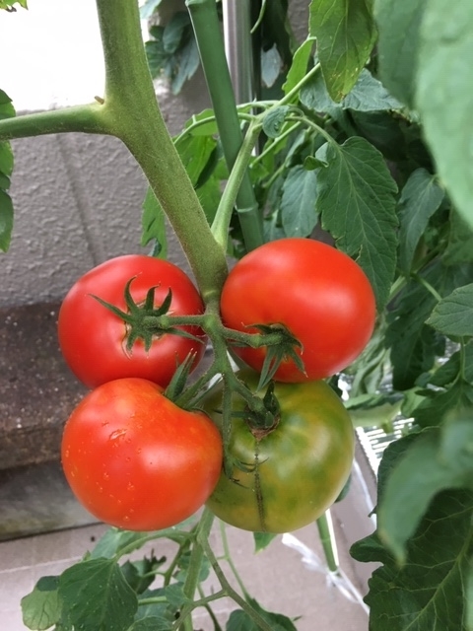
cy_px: 316
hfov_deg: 48.2
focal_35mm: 29
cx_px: 236
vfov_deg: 61.7
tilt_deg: -46.9
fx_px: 528
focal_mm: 4.15
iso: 40
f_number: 2.2
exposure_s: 1/30
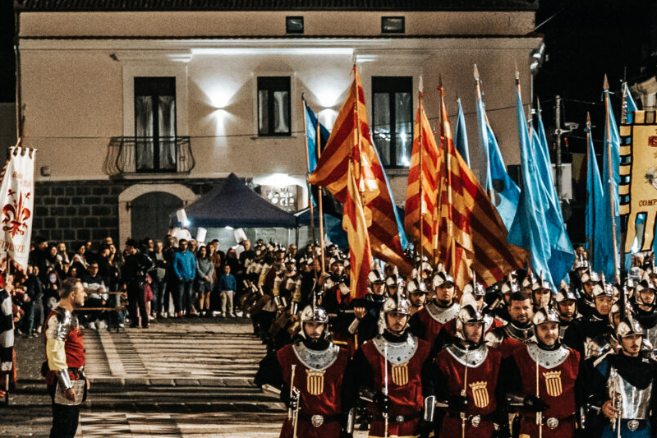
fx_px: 2335
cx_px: 800
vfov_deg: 10.7
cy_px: 277
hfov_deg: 15.4
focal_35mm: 128
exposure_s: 1/160
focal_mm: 40
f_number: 2.5
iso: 3200
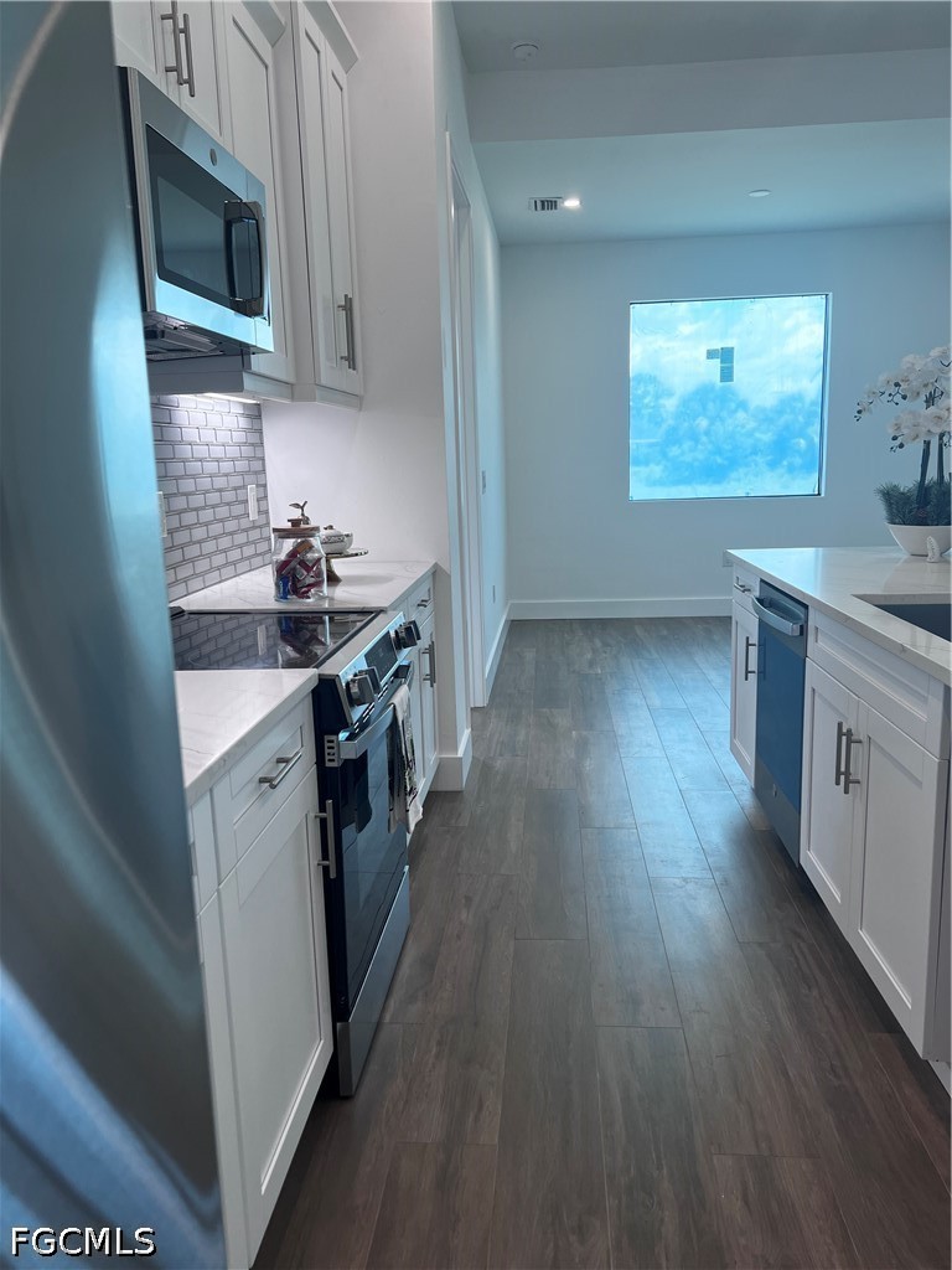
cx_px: 476
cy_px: 635
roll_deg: +1.8
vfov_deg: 67.3
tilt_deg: -10.7
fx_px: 953
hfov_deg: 53.1
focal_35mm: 26
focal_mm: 5.7
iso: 50
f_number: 1.5
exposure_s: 1/135
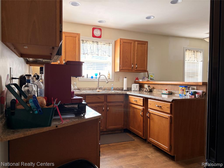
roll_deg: -1.1
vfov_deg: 53.1
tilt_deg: -1.2
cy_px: 84
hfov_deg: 67.3
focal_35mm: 26
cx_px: 112
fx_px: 168
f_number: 1.6
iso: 250
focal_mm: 5.96
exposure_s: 1/60
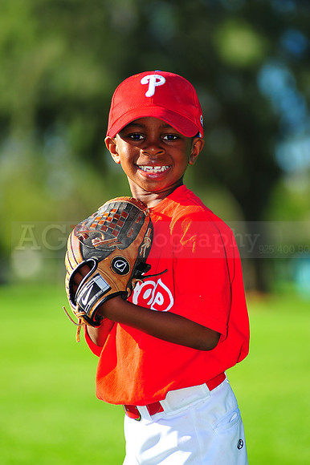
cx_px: 155
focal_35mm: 180
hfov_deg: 7.6
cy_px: 232
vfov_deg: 11.4
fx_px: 2328
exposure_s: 1/800
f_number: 4
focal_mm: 180
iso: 200
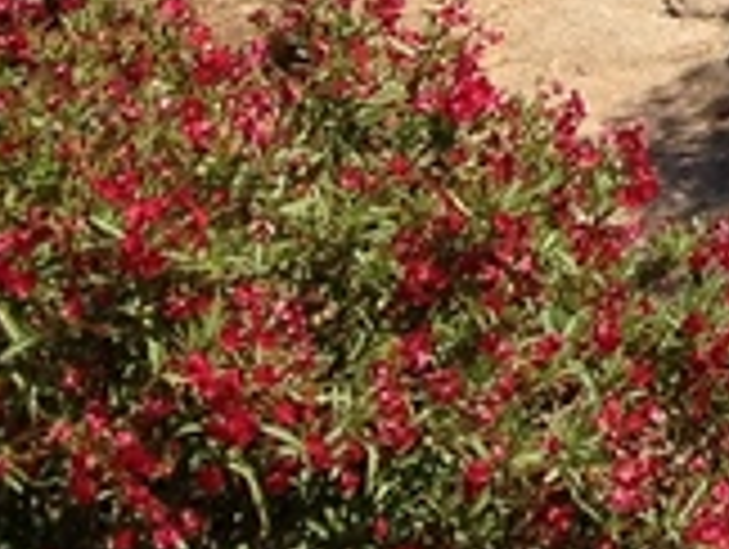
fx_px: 5463
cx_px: 2079
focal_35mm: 259
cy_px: -1287
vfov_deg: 5.3
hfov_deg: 7.0
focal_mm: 4.28
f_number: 2.4
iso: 50
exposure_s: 1/1577
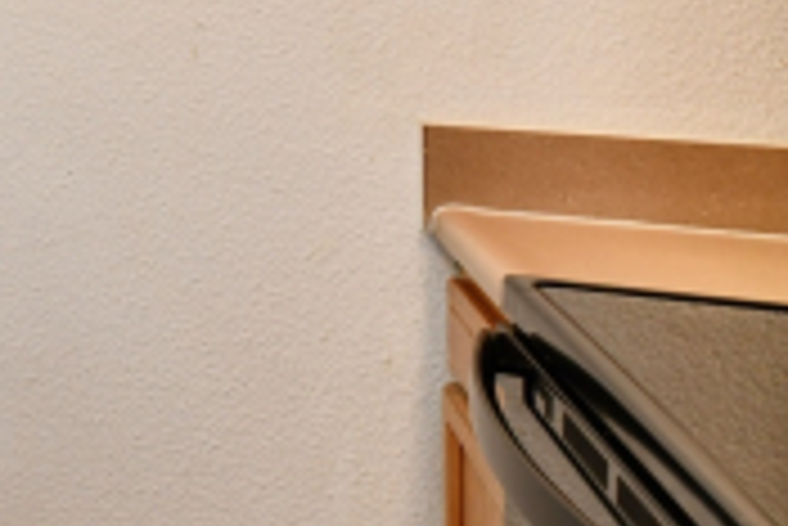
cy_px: -85
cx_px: -892
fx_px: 1314
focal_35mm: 60
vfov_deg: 21.3
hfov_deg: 17.8
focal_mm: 14
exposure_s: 1/80
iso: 640
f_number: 6.3
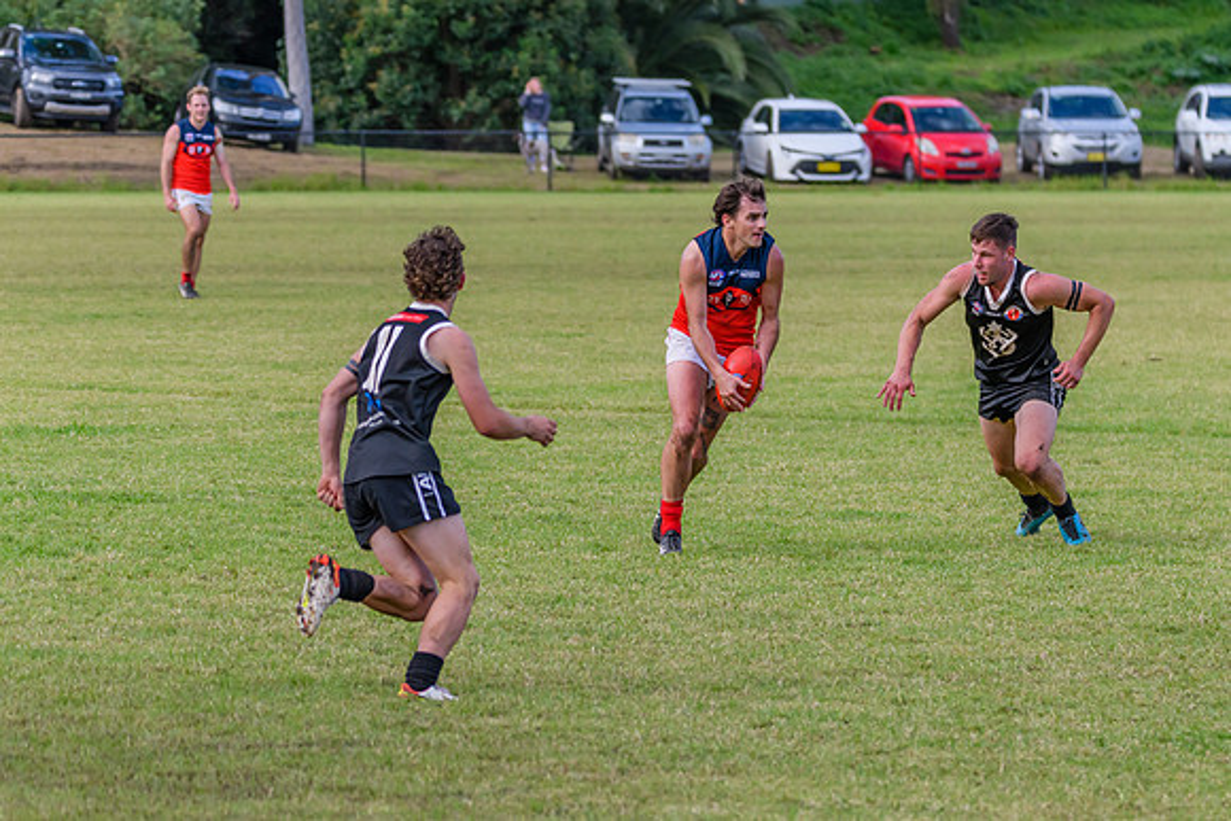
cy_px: 522
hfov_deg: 8.2
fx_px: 8540
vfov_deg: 5.5
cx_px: 704
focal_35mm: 250
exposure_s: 1/2000
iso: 1000
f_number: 5
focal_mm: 170
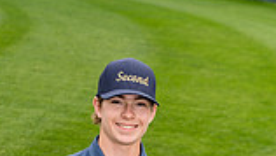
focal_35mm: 137
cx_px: 124
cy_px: 372
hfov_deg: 15.7
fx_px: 1003
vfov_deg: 8.2
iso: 100
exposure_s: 1/250
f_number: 4.5
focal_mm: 46
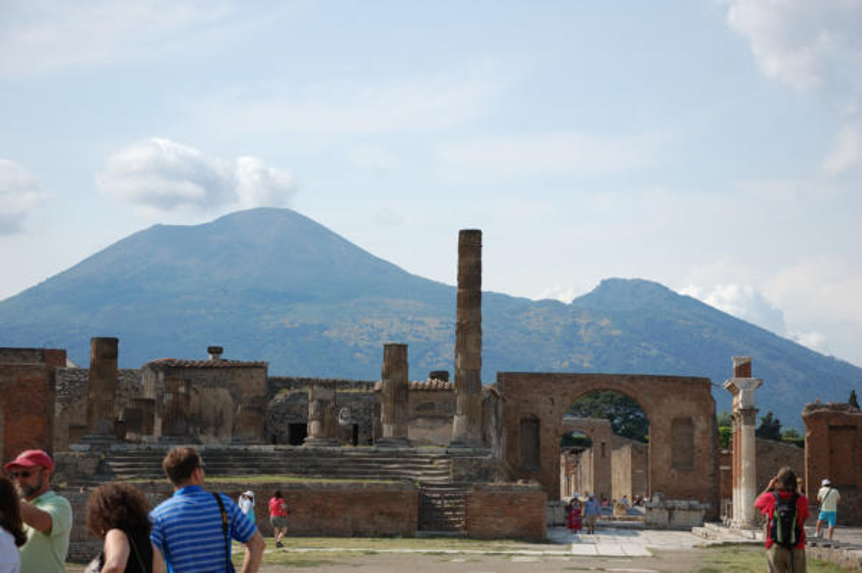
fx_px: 2368
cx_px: 431
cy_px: 286
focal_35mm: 99
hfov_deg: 20.6
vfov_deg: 13.8
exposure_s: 1/800
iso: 200
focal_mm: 66
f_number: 7.1
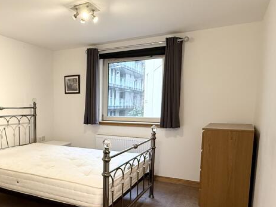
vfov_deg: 44.9
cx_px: 79
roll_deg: -0.1
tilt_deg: -7.5
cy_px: 136
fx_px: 247
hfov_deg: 56.2
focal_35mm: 31
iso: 320
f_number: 2.2
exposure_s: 1/100
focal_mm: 2.22
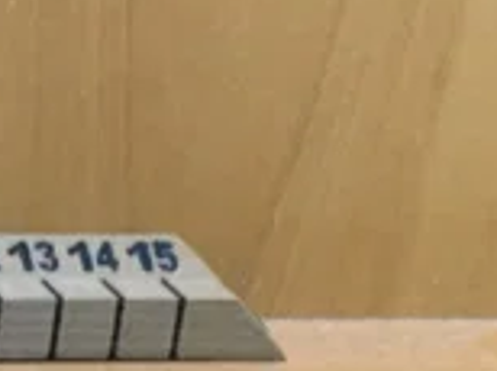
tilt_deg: -27.9
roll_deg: -1.6
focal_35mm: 157
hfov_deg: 11.3
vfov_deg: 8.9
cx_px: -512
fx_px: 2251
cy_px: 711
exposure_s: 1/15
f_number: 2.2
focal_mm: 4.15
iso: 100
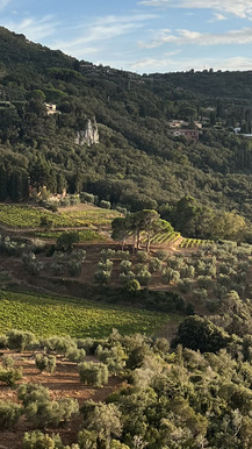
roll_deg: +0.5
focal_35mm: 88
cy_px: 208
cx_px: 171
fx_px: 1046
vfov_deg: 24.2
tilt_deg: -2.5
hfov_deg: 13.7
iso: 50
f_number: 1.5
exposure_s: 1/2632
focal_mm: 5.7
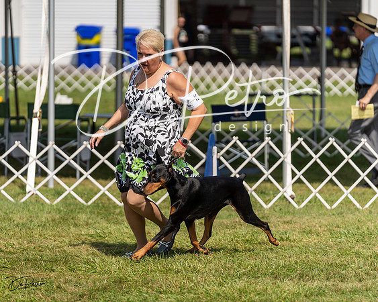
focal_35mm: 185
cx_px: 189
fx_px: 2066
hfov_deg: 10.5
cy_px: 151
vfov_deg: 8.4
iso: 200
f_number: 2.8
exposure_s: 1/3200
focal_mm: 164
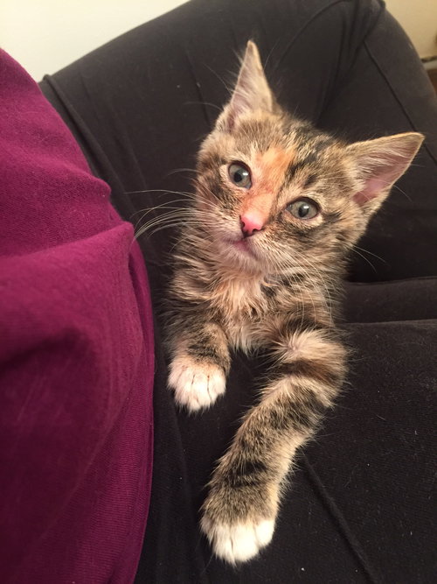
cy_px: 292
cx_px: 218
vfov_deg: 61.7
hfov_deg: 48.2
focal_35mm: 29
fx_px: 488
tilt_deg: -48.7
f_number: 2.2
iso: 250
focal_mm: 4.15
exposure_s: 1/24
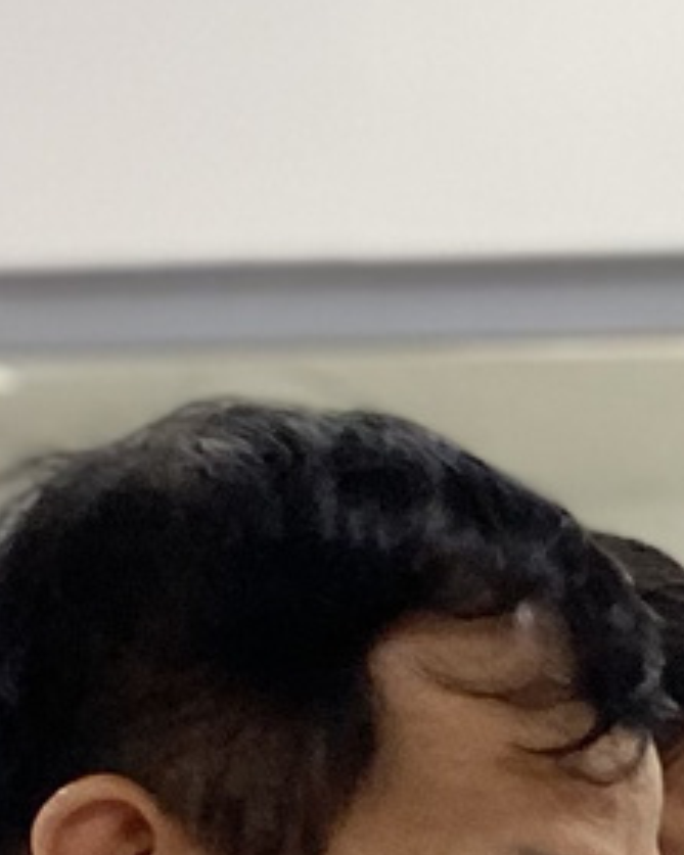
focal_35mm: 182
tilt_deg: -7.0
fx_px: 4608
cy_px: 1774
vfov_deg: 9.8
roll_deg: +1.0
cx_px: 1736
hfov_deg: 7.8
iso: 160
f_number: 1.8
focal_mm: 4.25
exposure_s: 1/50
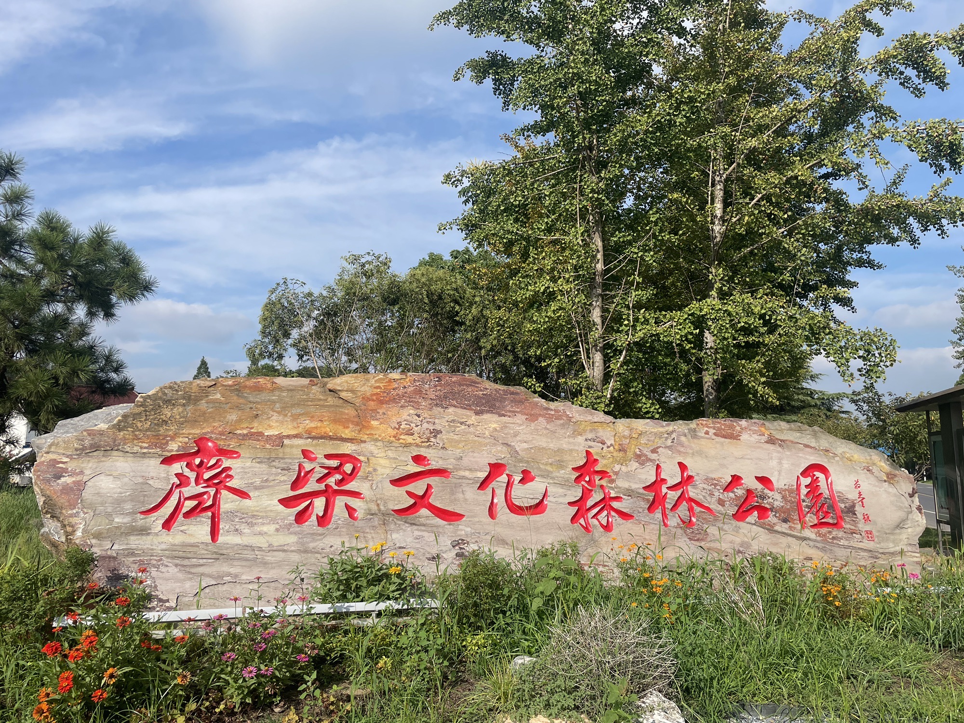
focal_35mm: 26
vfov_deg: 53.1
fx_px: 724
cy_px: 362
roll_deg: -0.4
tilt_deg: +7.9
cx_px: 482
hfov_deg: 67.3
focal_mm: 4.2
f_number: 1.6
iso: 32
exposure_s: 1/4132
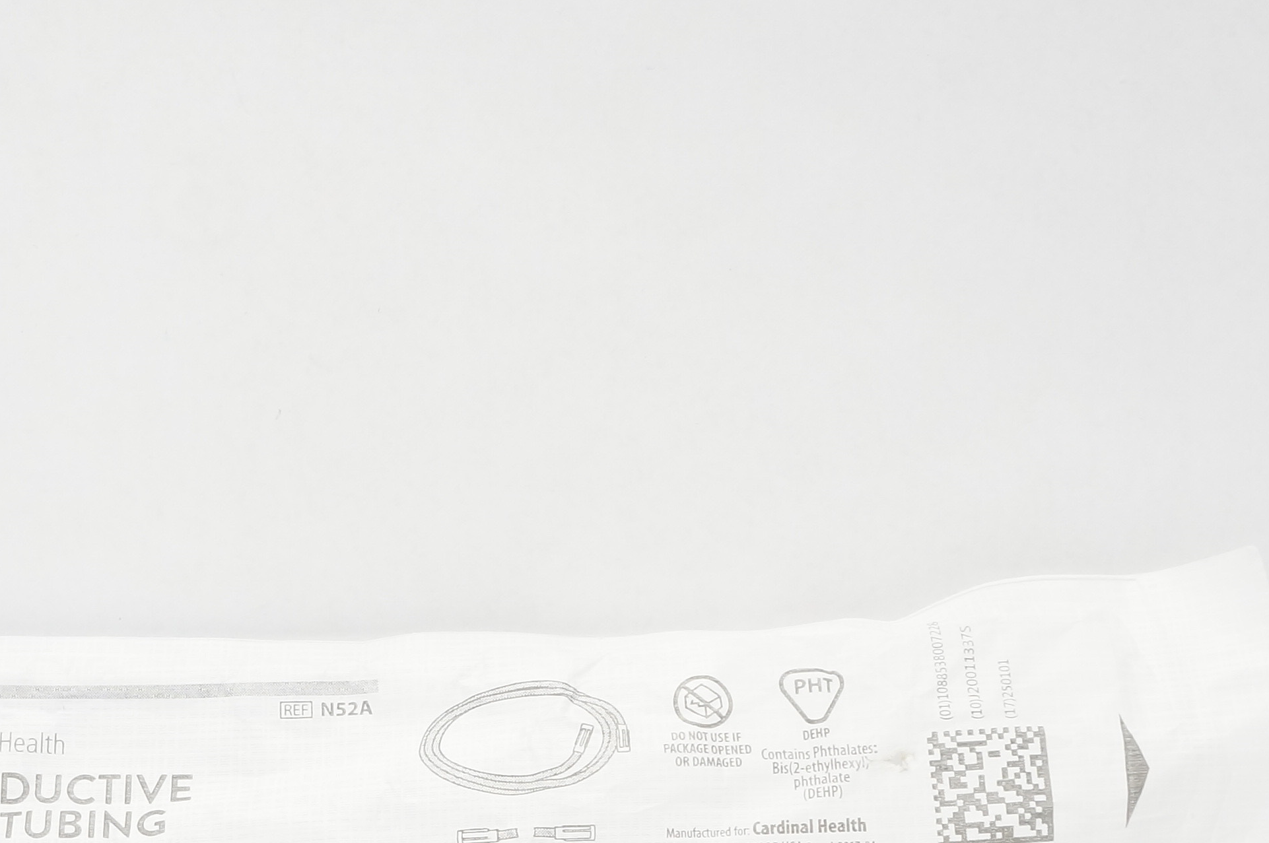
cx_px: 309
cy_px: 854
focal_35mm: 69
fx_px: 2430
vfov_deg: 19.1
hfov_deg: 28.8
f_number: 7.1
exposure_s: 1/50
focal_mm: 18
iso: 800
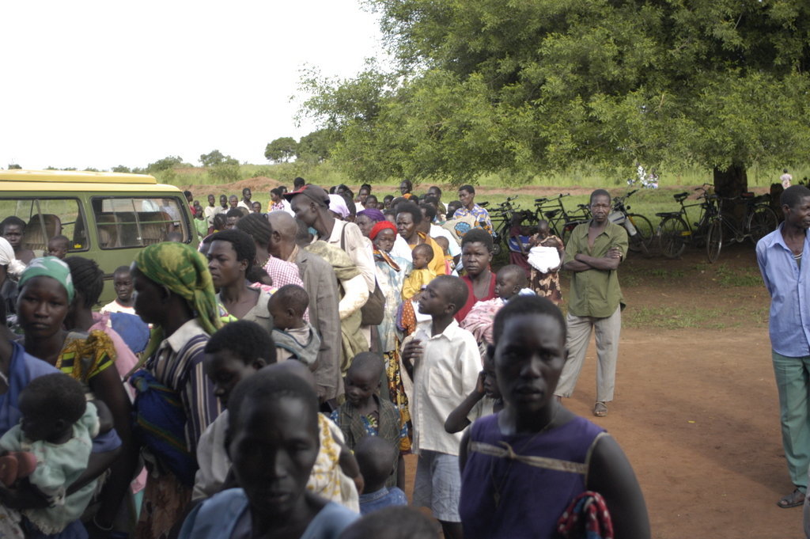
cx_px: 405
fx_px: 944
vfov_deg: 31.8
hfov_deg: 46.4
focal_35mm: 42
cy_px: 270
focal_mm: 28
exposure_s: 1/1250
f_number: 2.8
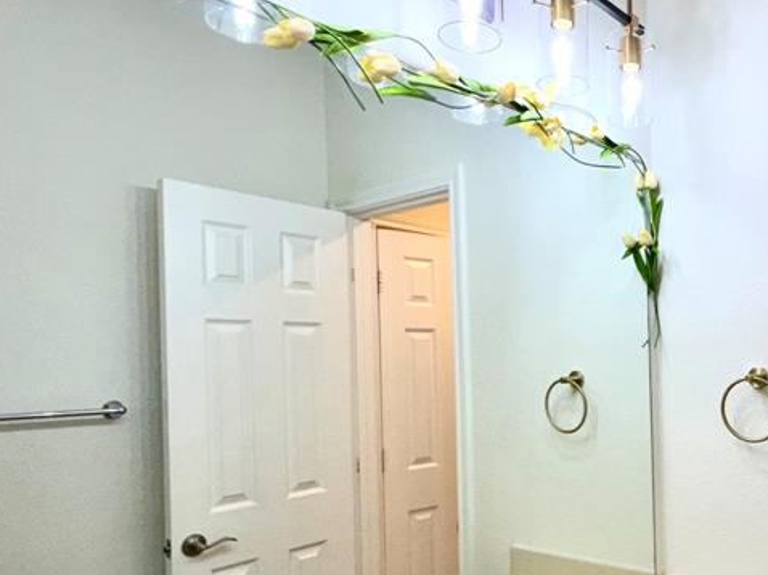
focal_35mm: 30
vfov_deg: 46.4
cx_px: 636
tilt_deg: -0.2
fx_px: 665
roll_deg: +2.1
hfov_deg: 54.9
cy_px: 358
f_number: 2.2
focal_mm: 2.22
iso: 125
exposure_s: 1/120
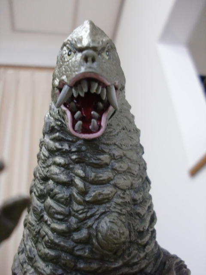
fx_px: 286
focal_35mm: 36
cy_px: 138
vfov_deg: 51.4
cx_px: 103
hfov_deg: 39.7
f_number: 2.8
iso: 500
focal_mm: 6.3
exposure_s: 1/60
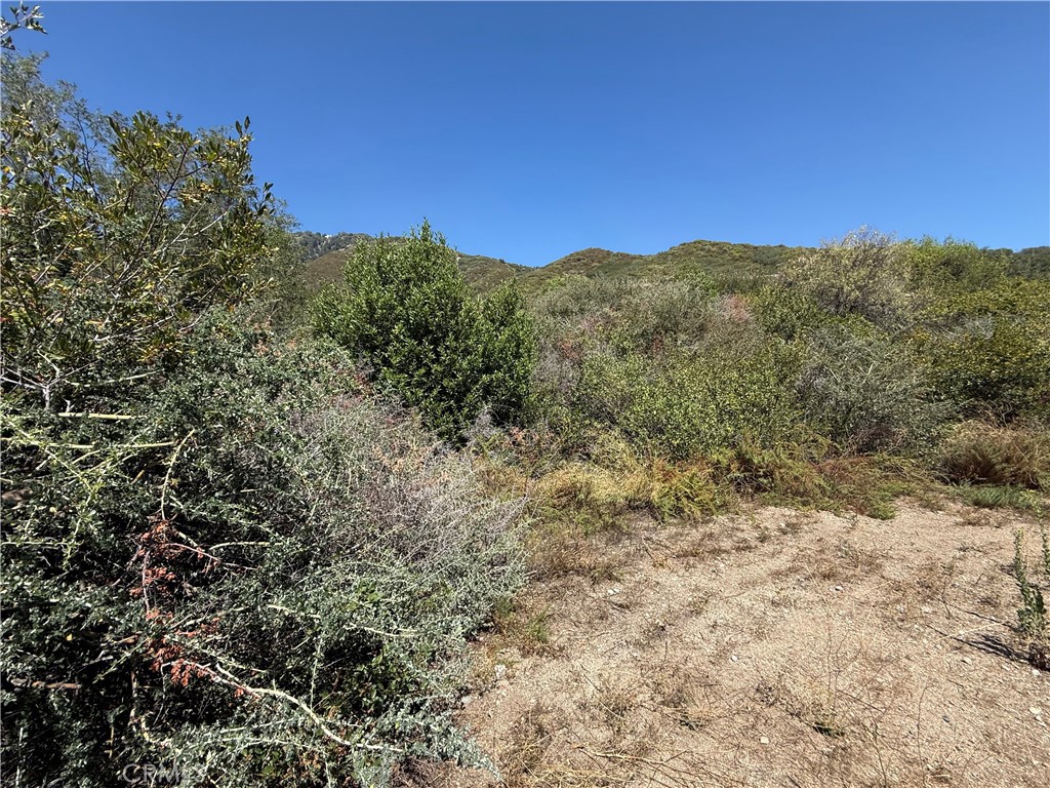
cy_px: 394
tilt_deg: +3.0
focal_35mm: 14
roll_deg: +2.6
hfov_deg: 102.1
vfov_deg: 85.7
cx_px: 525
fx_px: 425
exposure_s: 1/1068
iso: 50
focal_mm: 2.22
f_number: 2.2
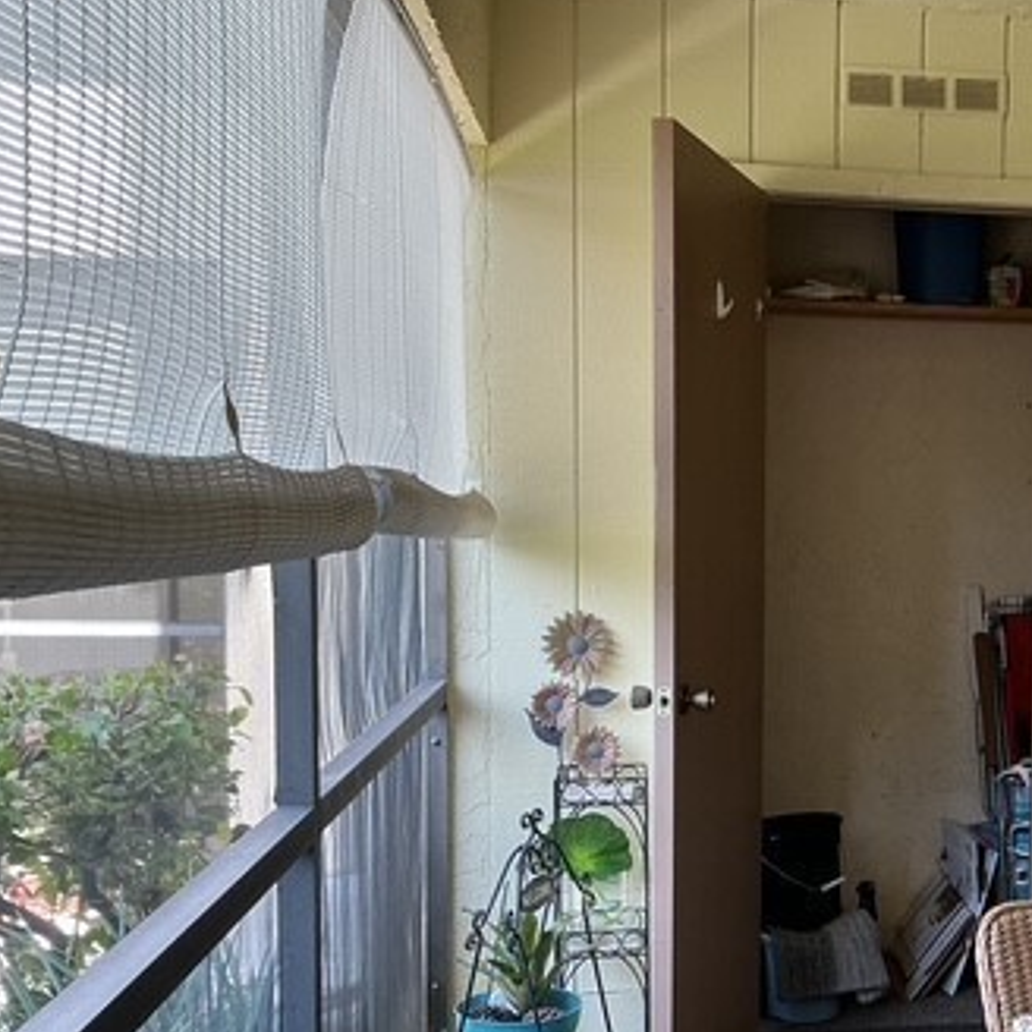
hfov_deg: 32.3
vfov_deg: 33.8
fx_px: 1686
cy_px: 661
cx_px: 931
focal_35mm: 50
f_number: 1.8
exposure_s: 1/120
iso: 64
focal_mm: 3
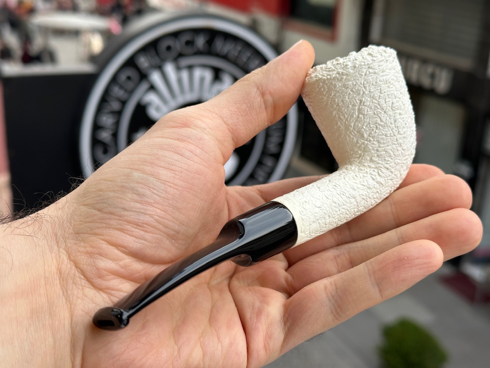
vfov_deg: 30.3
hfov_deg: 39.7
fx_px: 679
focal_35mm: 48
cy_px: 184
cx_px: 245
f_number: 1.78
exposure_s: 1/631
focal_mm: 6.86
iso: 64
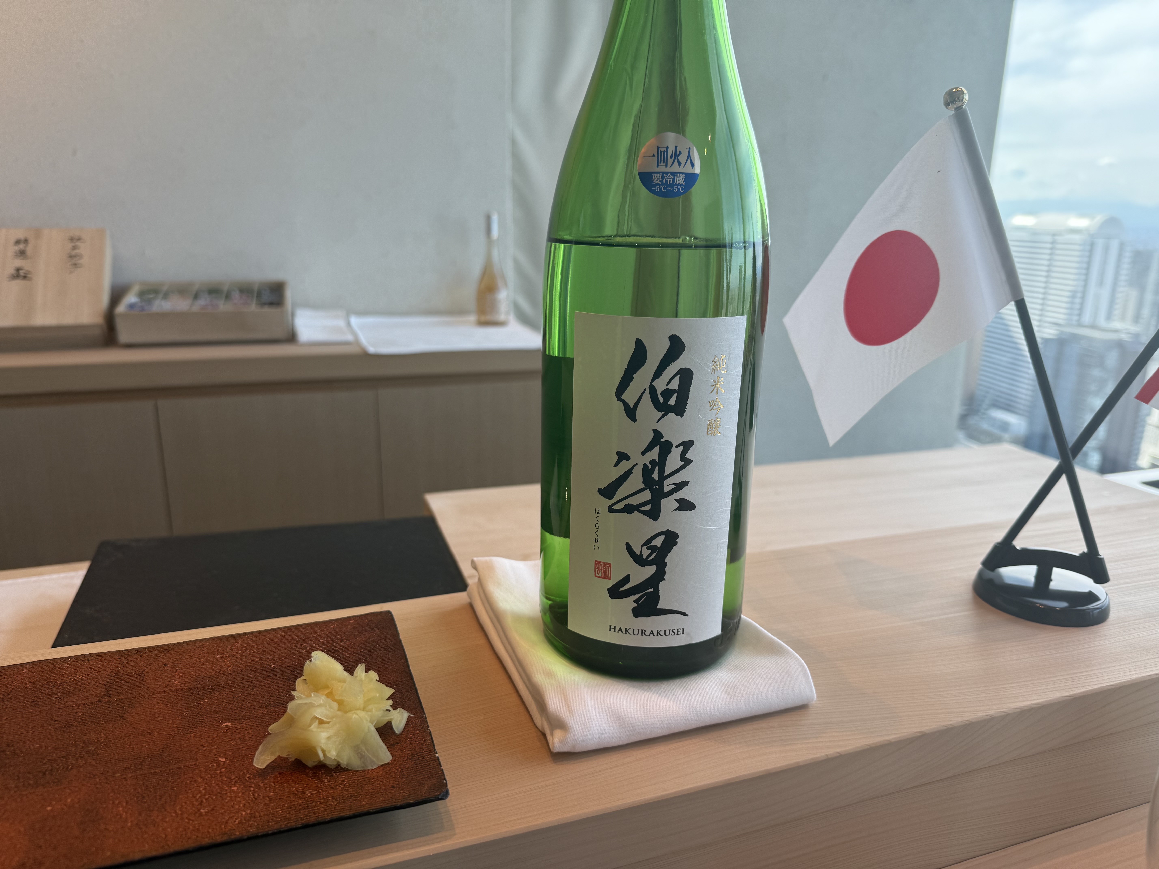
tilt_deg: -15.4
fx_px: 804
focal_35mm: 24
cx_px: 580
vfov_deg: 56.8
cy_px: 434
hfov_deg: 71.6
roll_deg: -1.1
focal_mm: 6.76
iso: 80
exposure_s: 1/416
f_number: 1.78
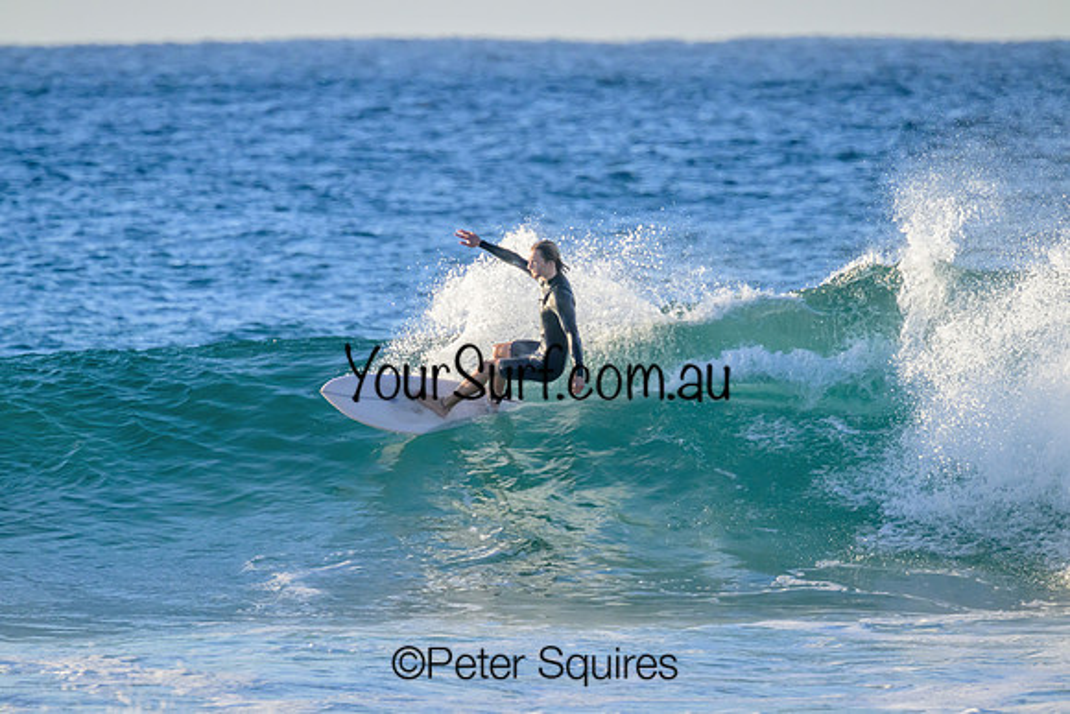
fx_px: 19396
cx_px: 535
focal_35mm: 652
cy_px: 357
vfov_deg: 2.1
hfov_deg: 3.2
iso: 2500
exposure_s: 1/2000
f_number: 11
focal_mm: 640
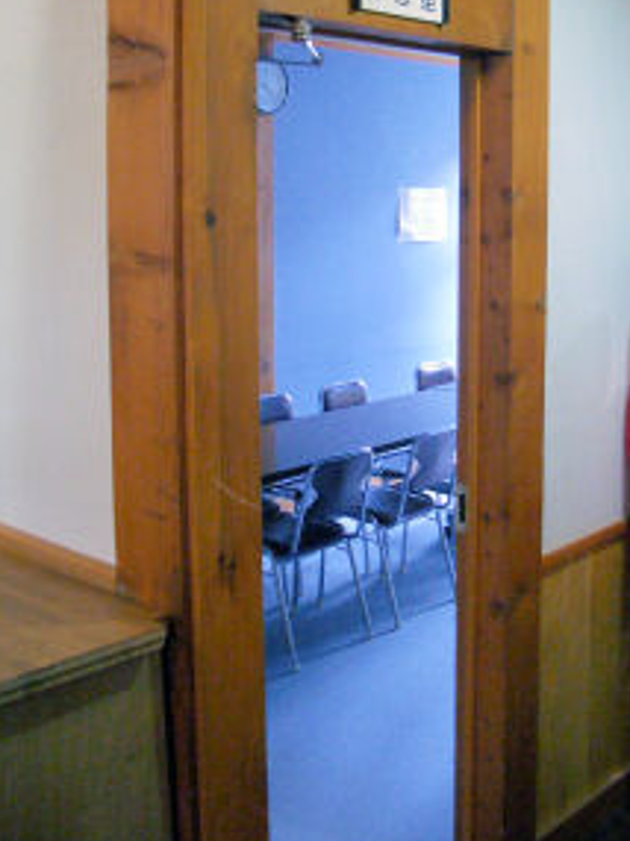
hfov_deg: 30.7
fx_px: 1142
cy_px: 315
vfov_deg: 40.2
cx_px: 394
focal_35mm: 47
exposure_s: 1/25
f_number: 2.6
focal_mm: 5.8
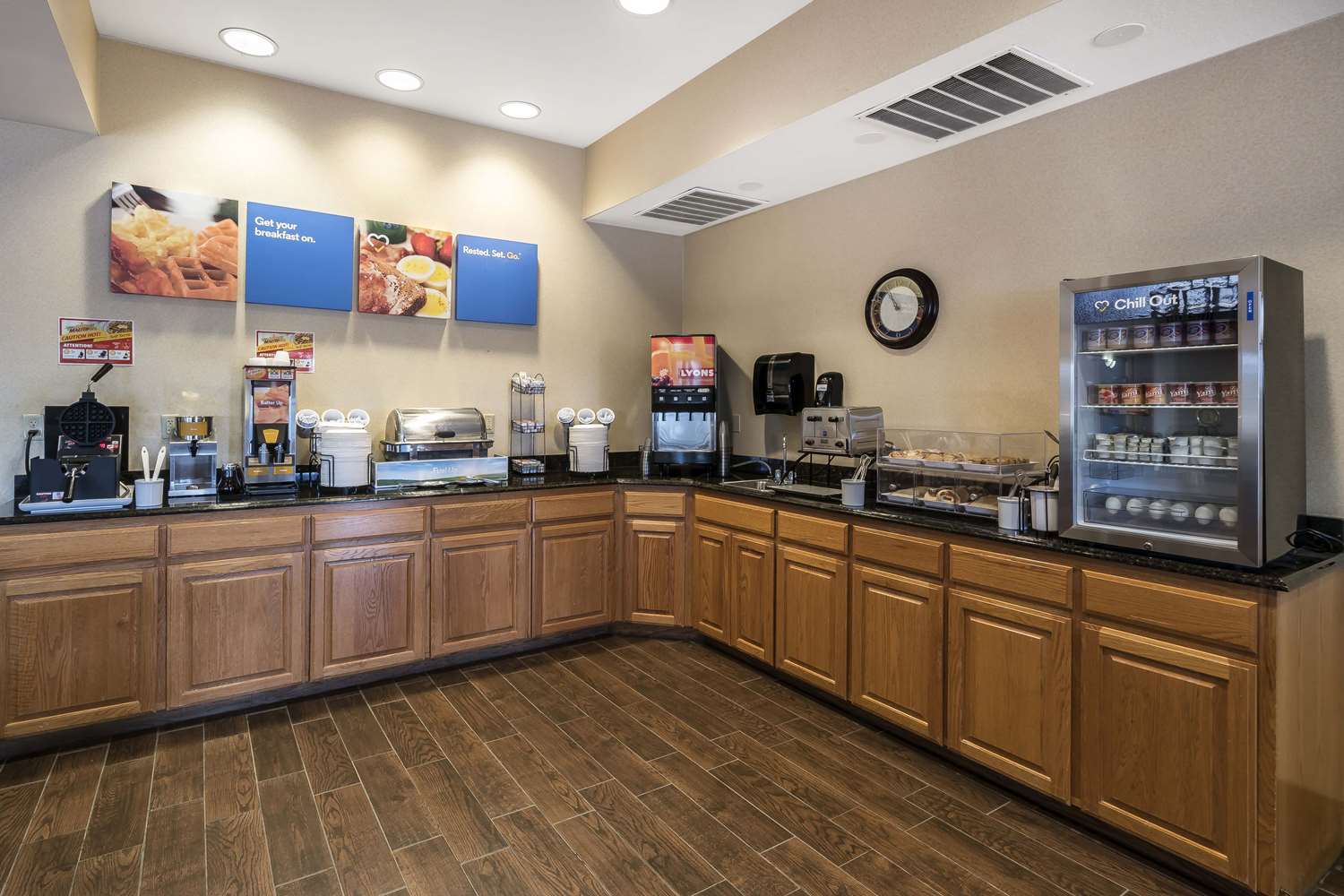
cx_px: 672
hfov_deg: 96.7
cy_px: 448
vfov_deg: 73.7
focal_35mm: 16
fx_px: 597
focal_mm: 16
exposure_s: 1/1.43
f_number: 11
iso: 160
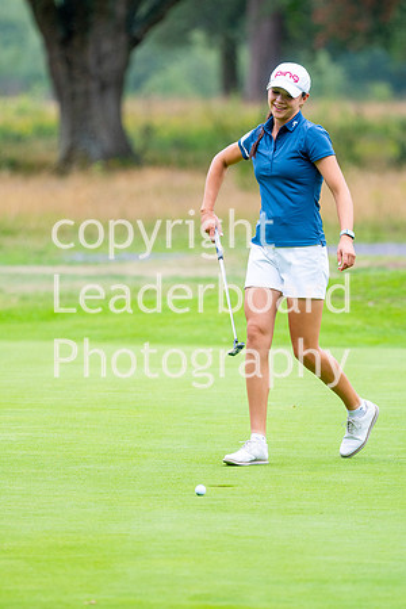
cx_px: 203
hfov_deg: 3.1
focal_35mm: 450
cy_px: 304
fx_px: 7612
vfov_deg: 4.6
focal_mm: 300
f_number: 4
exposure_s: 1/1250
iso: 400
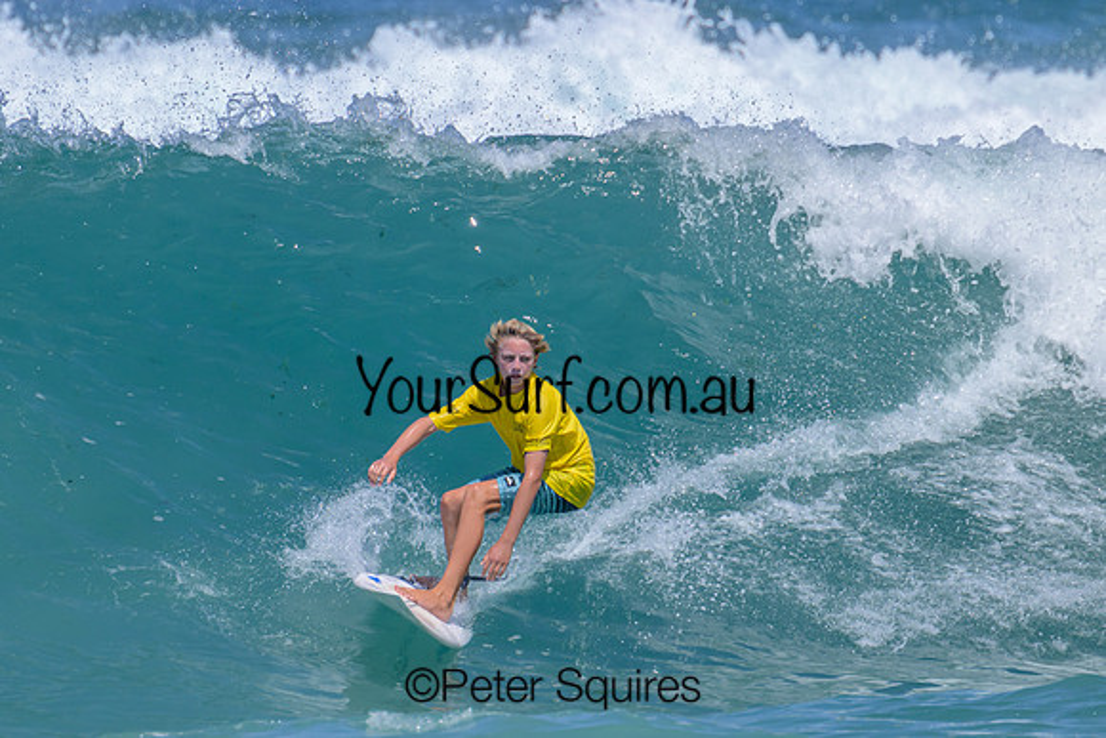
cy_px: 428
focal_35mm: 989
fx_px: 30397
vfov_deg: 1.4
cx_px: 432
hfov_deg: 2.1
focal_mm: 800
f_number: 11
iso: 800
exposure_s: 1/2000
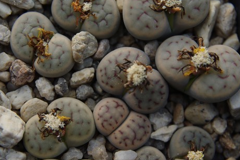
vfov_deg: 14.4
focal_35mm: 95
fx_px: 633
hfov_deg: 21.5
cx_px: 118
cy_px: 80
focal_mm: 58
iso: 200
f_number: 5.6
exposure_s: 1/90
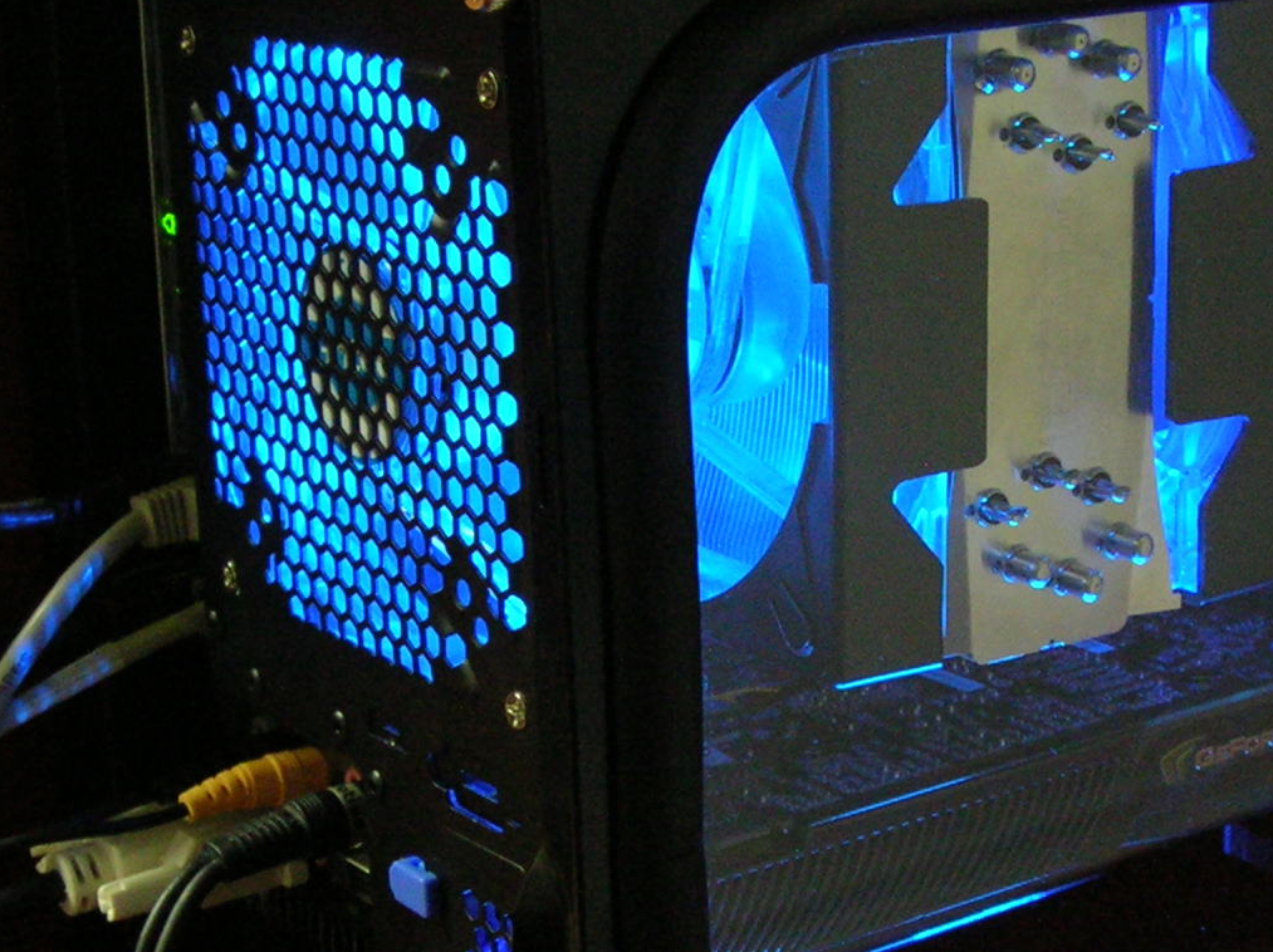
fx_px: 2903
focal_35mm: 79
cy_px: 618
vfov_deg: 18.6
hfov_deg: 24.7
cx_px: 807
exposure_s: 1/4.3
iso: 178
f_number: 2.7
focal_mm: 6
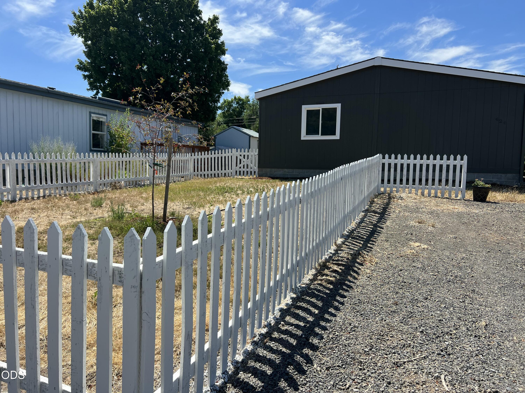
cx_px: 262
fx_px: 394
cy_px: 196
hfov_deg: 67.3
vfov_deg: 53.1
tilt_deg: -3.9
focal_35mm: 26
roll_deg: -1.4
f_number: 1.5
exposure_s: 1/3704
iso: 50
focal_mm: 5.7
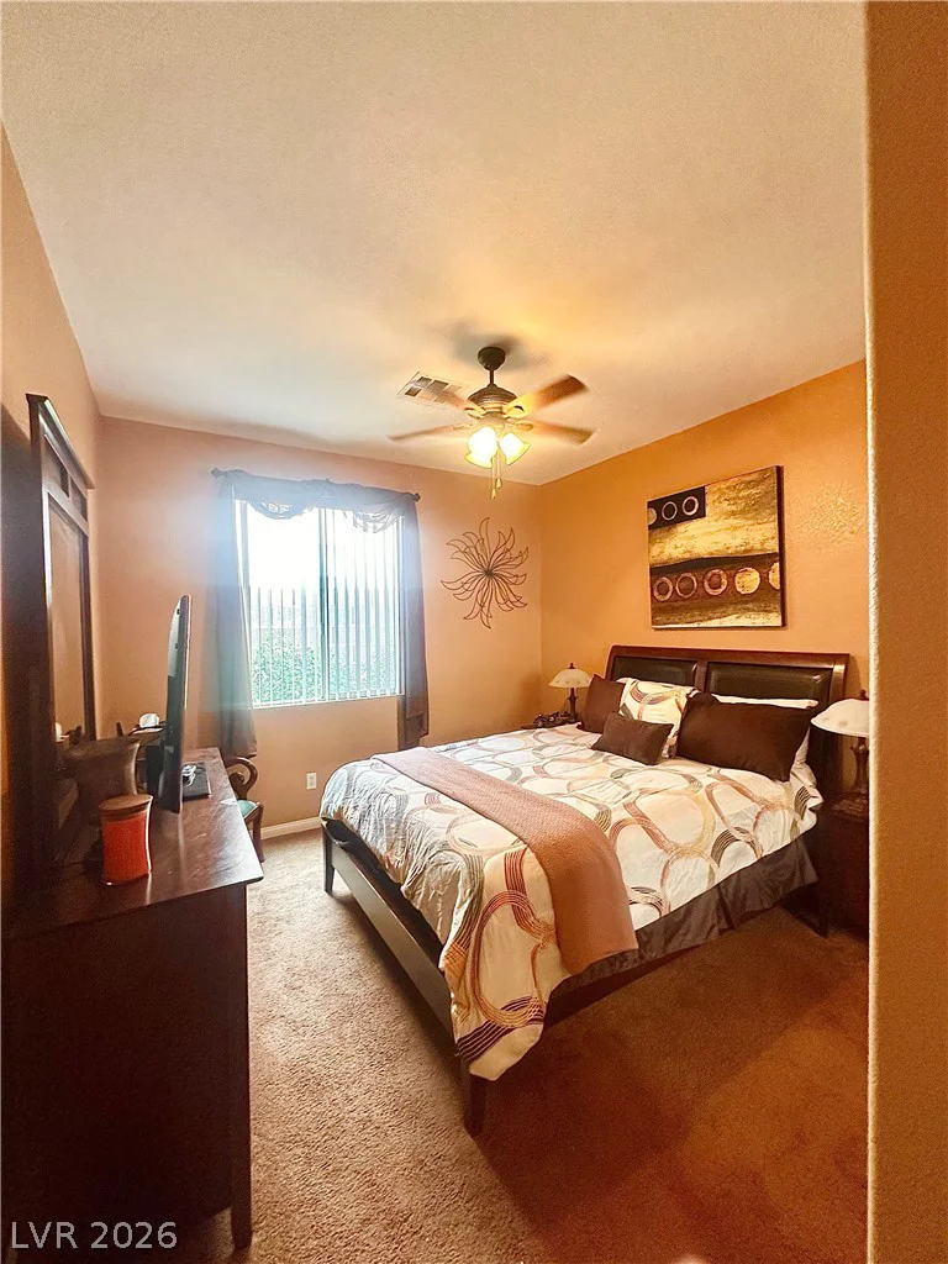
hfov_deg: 85.7
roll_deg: +0.0
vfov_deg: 102.1
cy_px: 632
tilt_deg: -0.6
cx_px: 474
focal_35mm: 14
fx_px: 511
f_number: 2.2
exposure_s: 1/60
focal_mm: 2.22
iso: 250
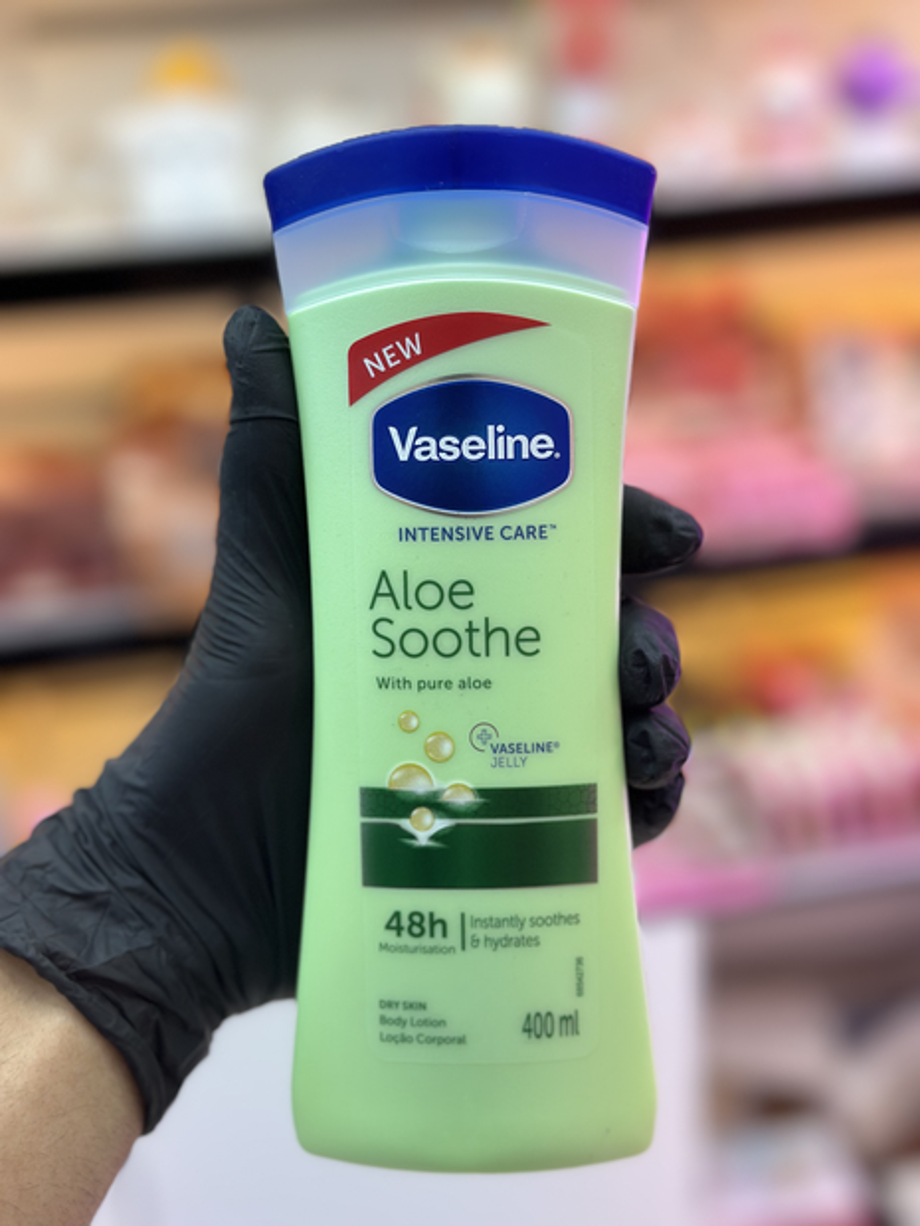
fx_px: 1701
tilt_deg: -21.4
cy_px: 613
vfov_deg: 39.7
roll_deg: +1.3
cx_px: 460
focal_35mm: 48
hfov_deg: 30.3
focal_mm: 6.86
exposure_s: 1/155
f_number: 1.78
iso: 64
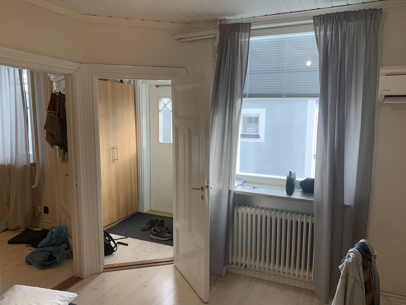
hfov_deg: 67.3
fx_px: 305
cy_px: 152
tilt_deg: -7.8
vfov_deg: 53.1
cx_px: 203
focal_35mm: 26
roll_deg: -1.0
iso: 80
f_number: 1.8
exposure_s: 1/121
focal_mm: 4.25
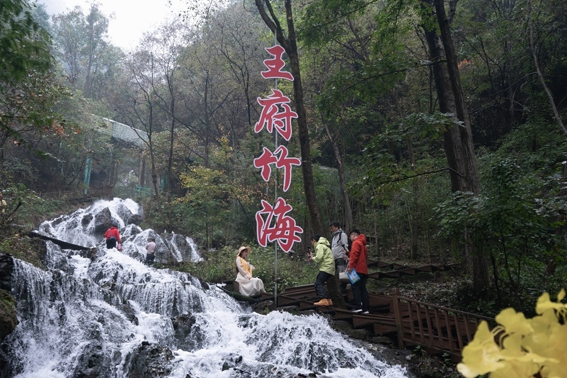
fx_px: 614
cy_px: 206
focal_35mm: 39
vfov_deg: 34.2
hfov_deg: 49.5
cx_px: 252
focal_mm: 35
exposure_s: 1/500
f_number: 5
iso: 1250
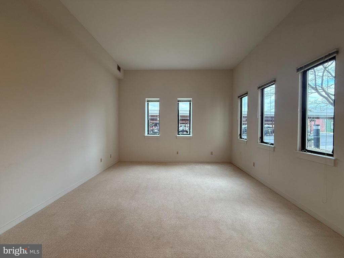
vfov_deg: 85.7
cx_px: 172
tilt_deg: +1.1
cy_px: 129
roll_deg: -0.2
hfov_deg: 102.1
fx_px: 139
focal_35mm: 14
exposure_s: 1/120
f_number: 2.2
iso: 125
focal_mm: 2.22
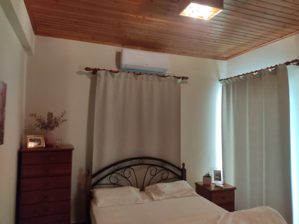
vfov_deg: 53.1
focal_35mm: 26
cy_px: 112
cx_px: 150
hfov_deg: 67.3
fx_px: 225
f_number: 1.79
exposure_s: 1/33
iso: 382
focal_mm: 4.74
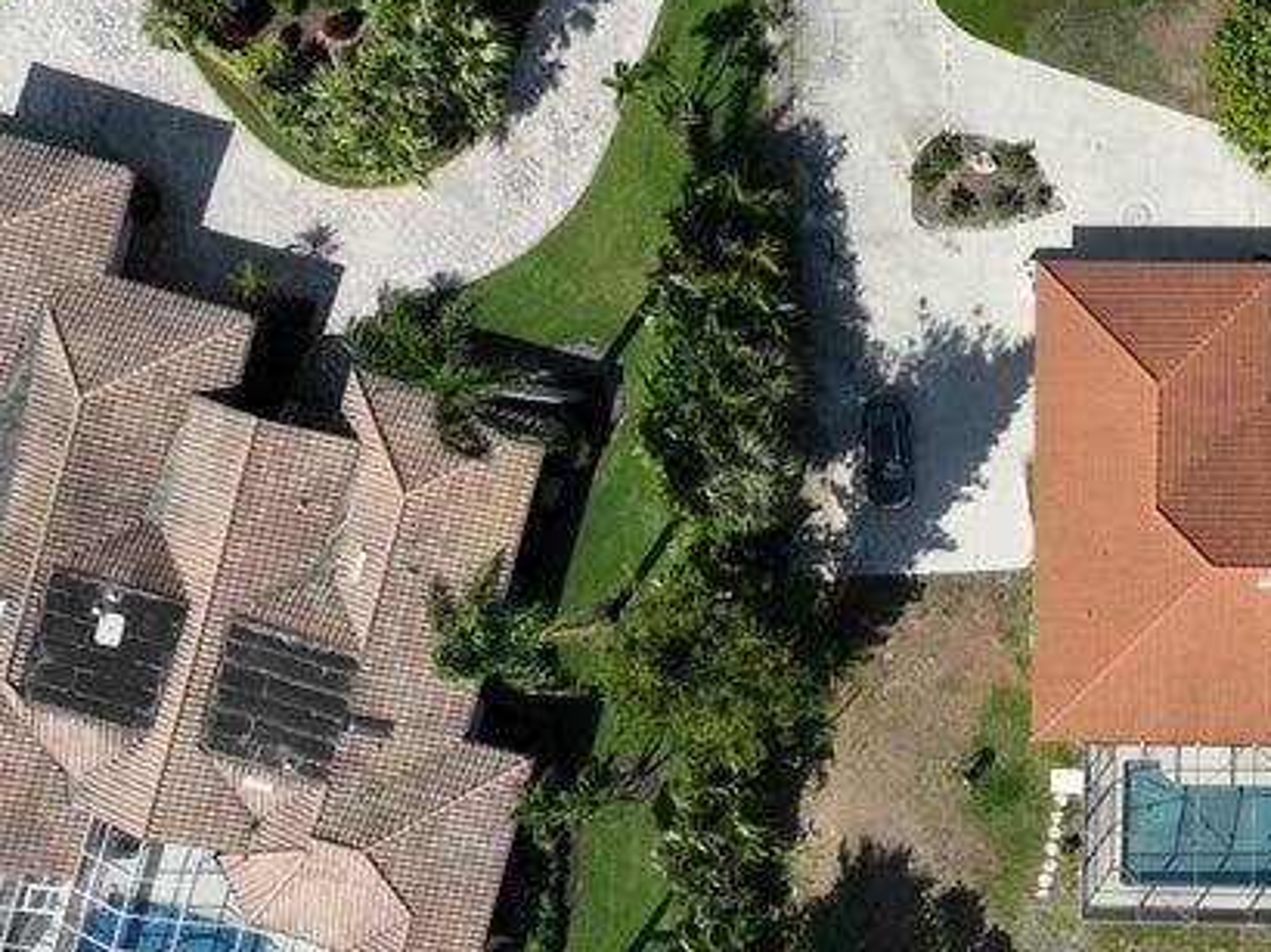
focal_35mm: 50
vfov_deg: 29.1
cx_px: 1172
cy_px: 456
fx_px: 1835
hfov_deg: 35.7
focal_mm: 12.29
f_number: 2.8
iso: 100
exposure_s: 1/2000
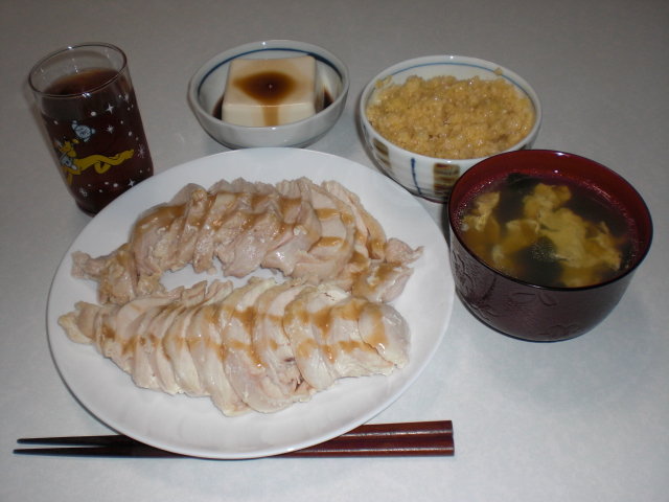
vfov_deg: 37.7
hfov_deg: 49.0
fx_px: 734
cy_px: 251
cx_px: 334
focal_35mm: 38
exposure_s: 1/60
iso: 100
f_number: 3.1
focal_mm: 6.3
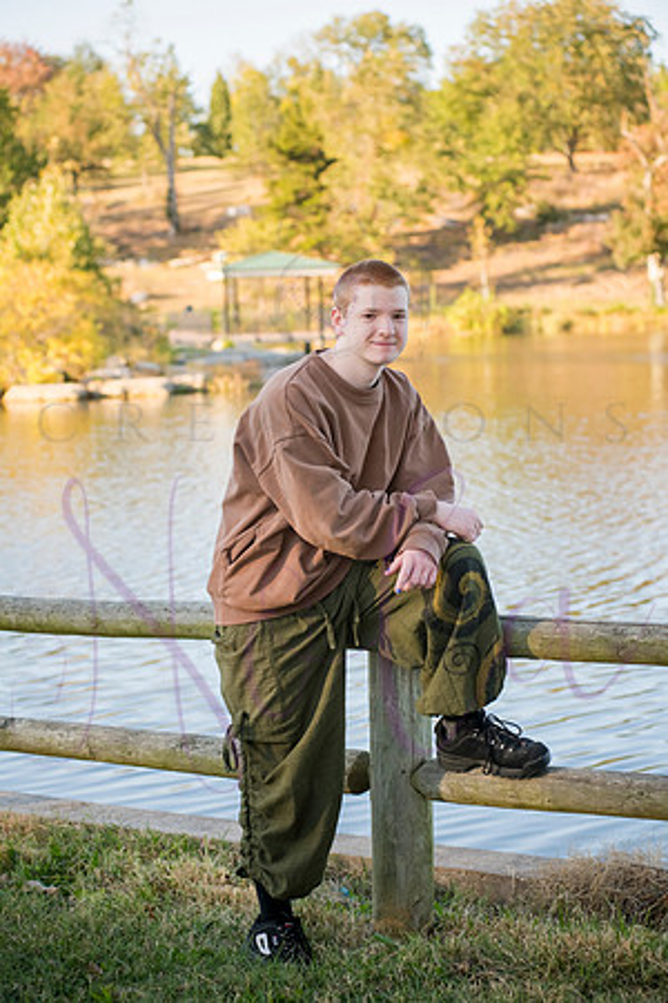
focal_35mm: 80
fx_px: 2226
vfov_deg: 25.4
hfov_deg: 17.1
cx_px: 334
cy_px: 502
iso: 400
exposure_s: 1/640
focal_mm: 80
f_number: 4.5
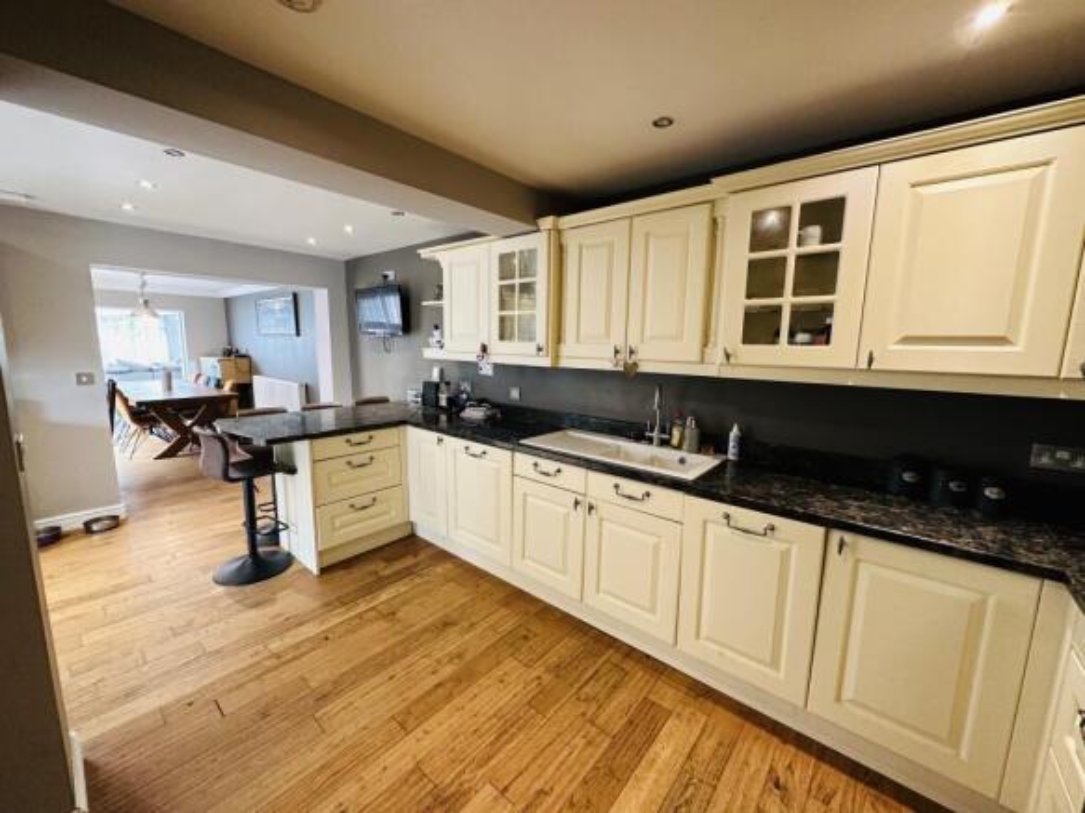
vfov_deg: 85.7
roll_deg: -0.9
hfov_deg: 102.1
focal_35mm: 14
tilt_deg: -8.4
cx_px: 542
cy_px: 406
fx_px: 439
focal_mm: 2.22
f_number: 2.2
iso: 320
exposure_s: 1/50
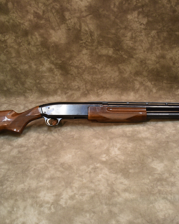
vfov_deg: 42.9
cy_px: 112
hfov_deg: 34.7
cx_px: 114
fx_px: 285
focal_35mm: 43
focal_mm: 20
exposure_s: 1/60
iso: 800
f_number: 5
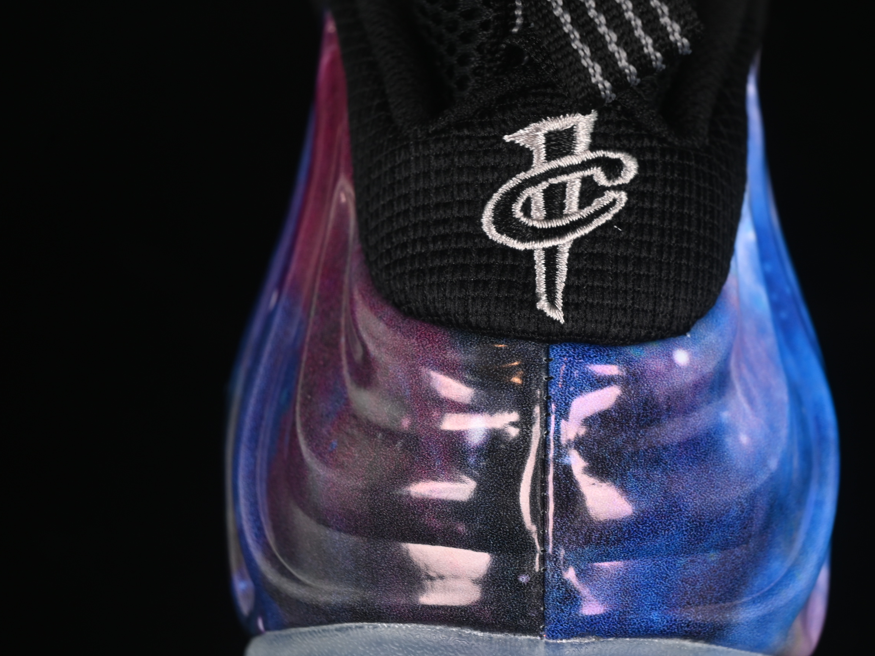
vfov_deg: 17.0
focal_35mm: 87
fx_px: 2199
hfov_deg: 22.5
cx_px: 524
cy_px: 343
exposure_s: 1/50
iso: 160
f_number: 6.3
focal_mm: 50
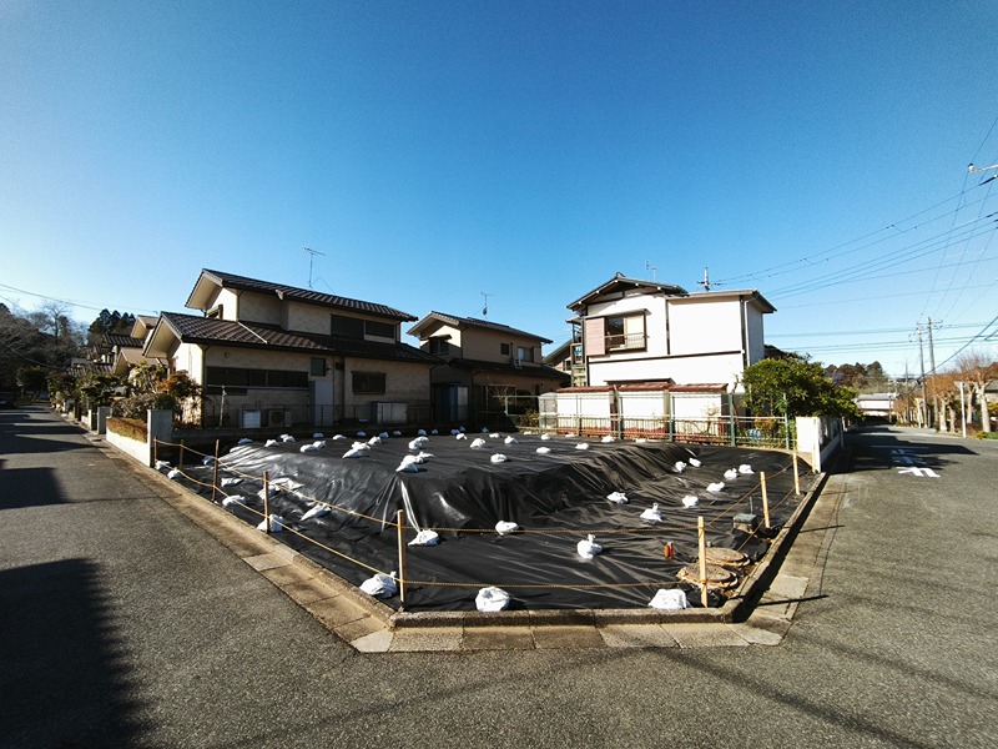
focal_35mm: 15
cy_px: 374
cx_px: 499
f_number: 2.2
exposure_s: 1/700
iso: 50
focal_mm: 1.91
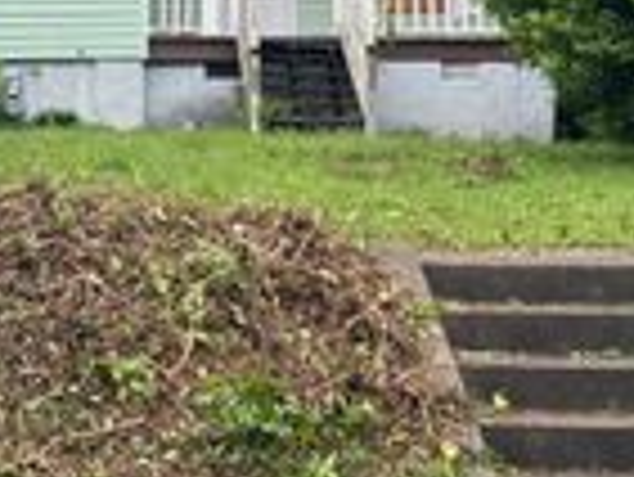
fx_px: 1558
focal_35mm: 85
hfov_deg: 22.6
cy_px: 65
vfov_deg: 17.2
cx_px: 108
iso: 80
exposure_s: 1/756
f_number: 1.78
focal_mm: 6.76
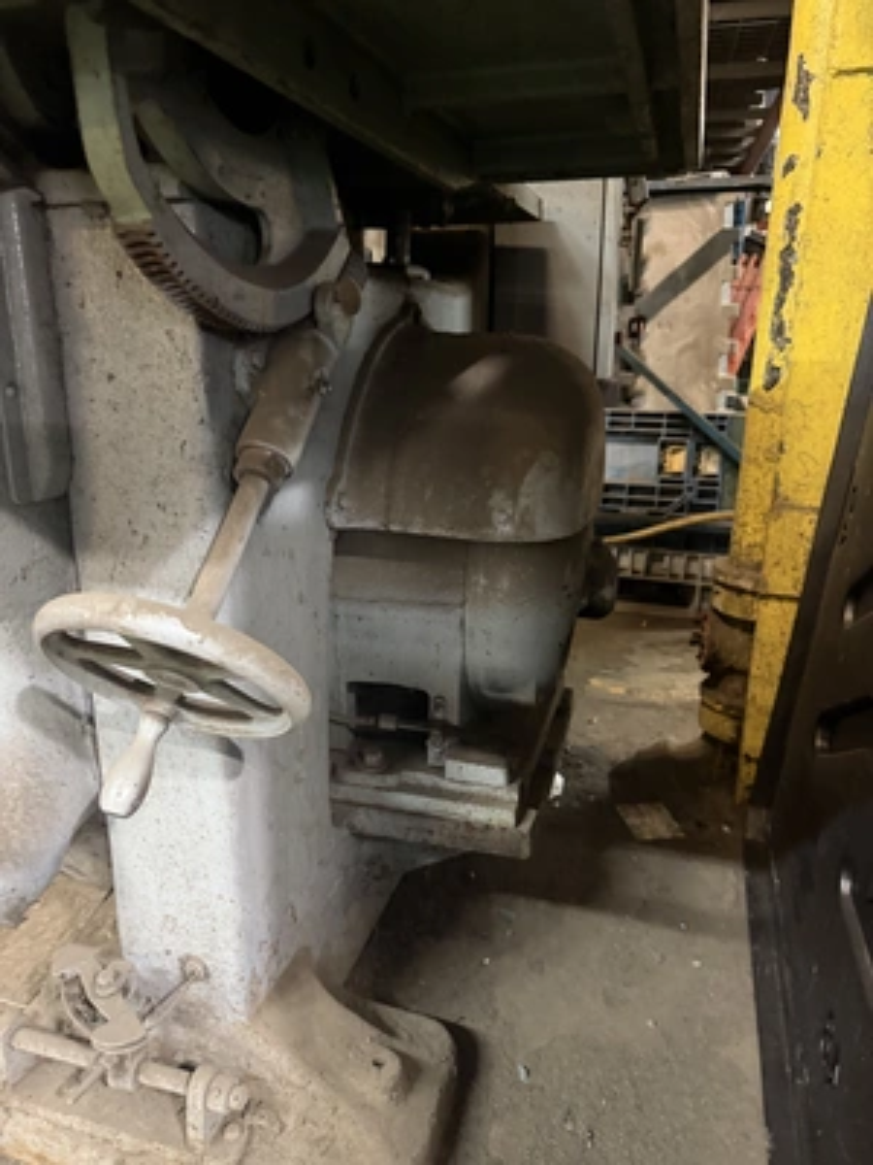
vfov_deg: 71.6
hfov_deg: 56.8
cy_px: 582
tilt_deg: -16.3
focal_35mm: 24
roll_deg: -0.7
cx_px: 436
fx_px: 807
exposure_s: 1/30
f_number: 1.78
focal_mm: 6.76
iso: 800
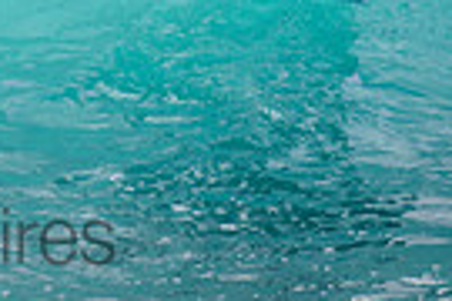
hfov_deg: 0.8
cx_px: 70
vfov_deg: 0.5
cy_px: -362
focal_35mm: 2627
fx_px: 32981
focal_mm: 500
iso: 140
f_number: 5.6
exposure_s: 1/2000
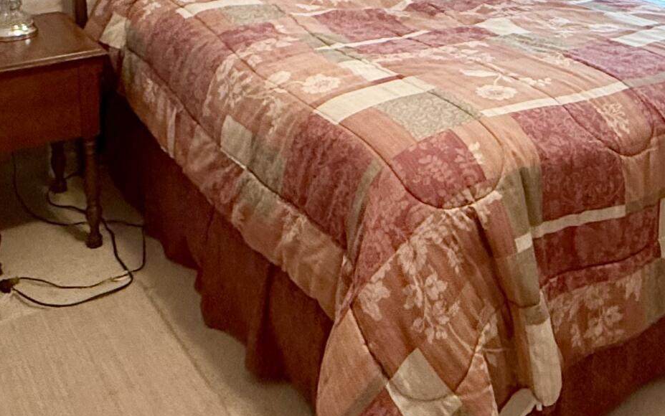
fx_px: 870
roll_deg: -2.3
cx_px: 501
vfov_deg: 24.6
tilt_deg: -7.6
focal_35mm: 48
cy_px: -66
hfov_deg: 40.6
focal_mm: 2.22
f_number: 2.2
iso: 250
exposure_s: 1/60
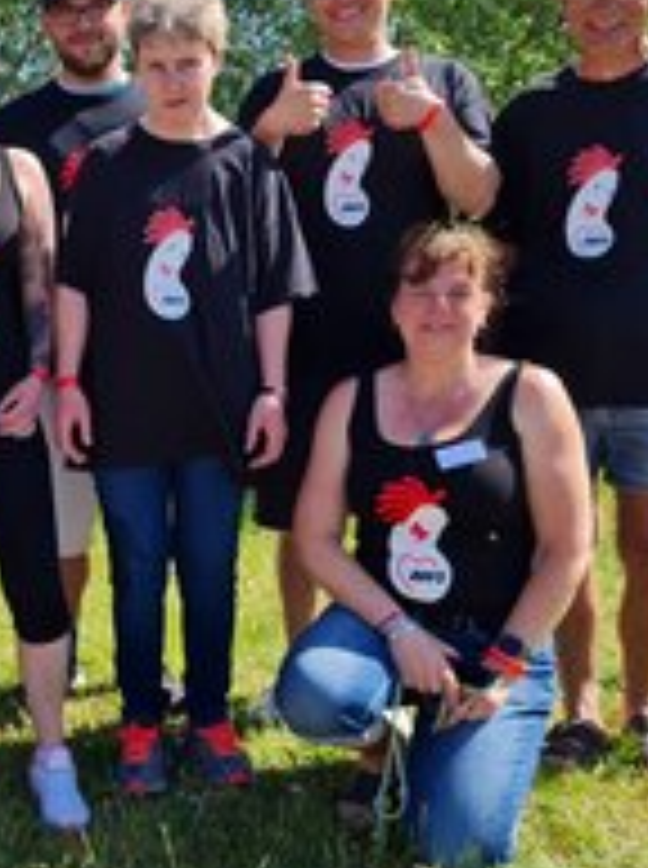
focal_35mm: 54
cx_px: -32
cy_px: 459
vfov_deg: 35.6
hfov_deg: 25.3
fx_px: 1352
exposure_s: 1/1504
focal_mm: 5.4
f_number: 1.8
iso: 50
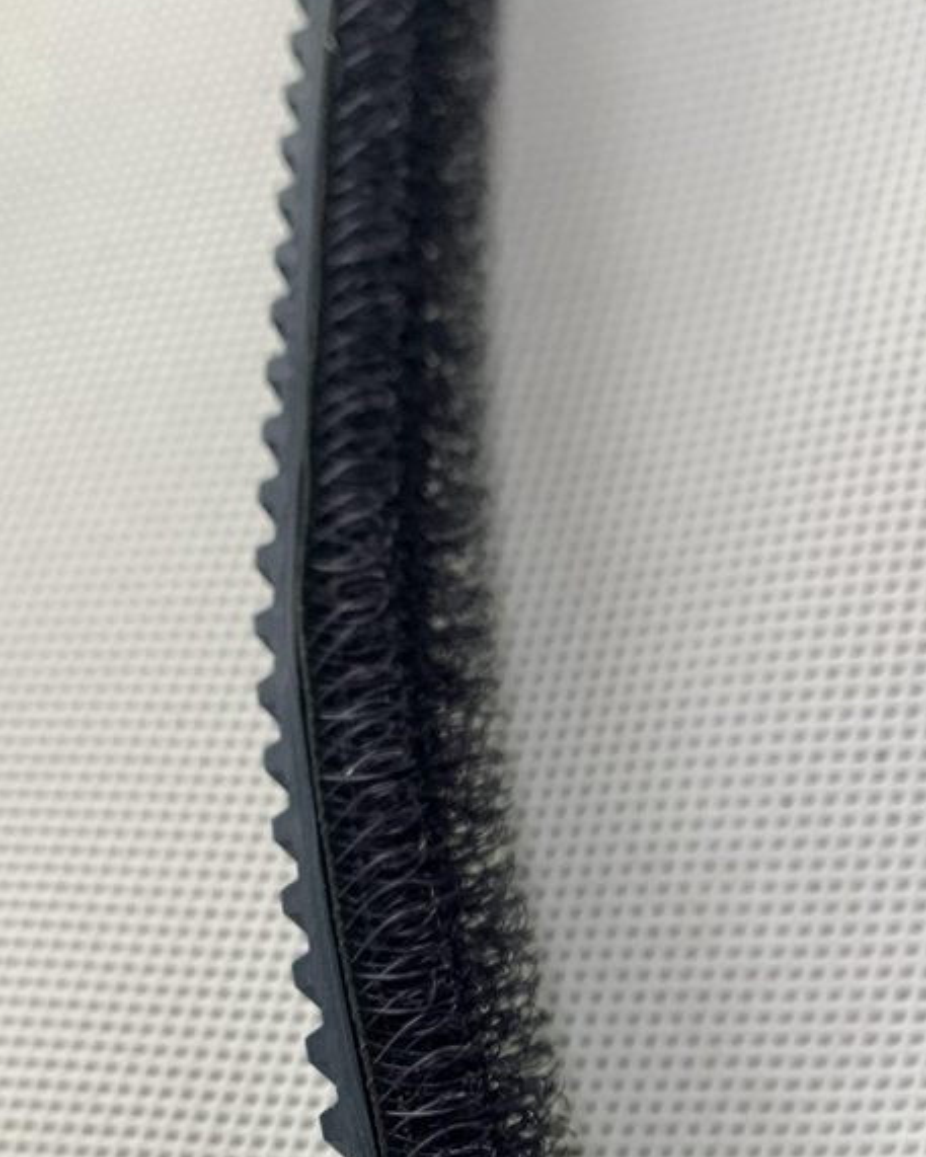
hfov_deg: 23.0
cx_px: 900
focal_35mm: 64
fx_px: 2192
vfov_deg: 28.3
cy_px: 1078
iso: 64
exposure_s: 1/121
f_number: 1.8
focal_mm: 4.25
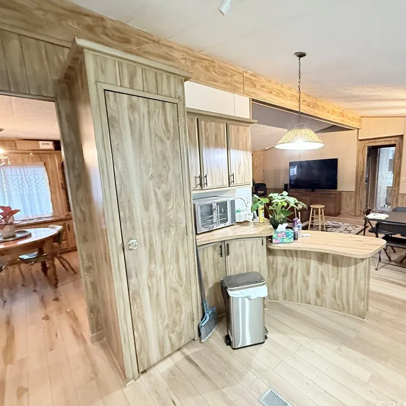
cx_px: 233
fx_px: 226
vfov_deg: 84.0
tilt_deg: -7.5
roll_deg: +2.0
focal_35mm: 17
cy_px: 205
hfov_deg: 83.4
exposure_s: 1/60
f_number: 2.2
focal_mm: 2.22
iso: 640
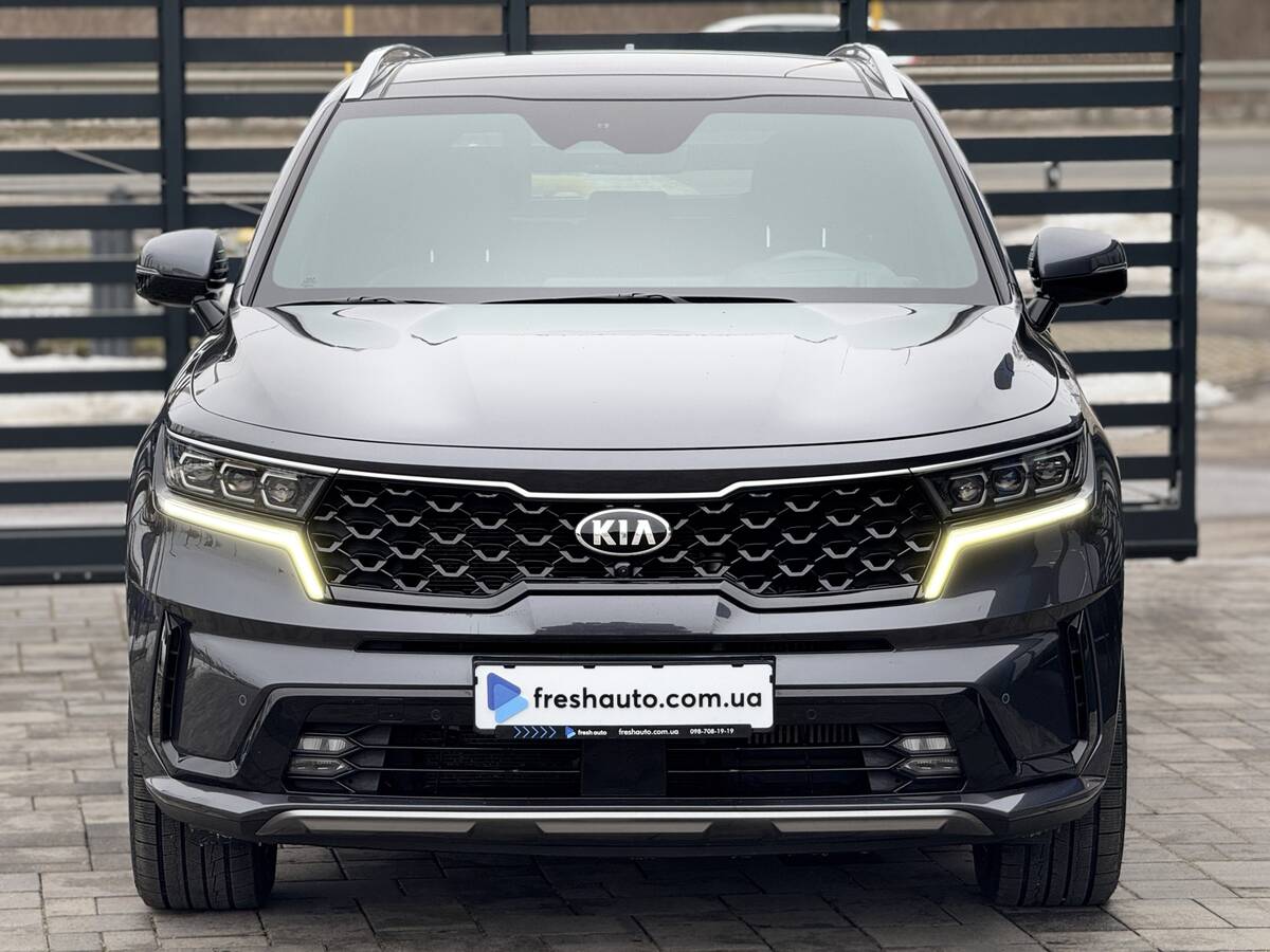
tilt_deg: -5.2
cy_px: 476
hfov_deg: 16.4
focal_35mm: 120
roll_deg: +0.7
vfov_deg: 12.3
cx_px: 635
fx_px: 4403
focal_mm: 15.66
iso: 50
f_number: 2.8
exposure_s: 1/172
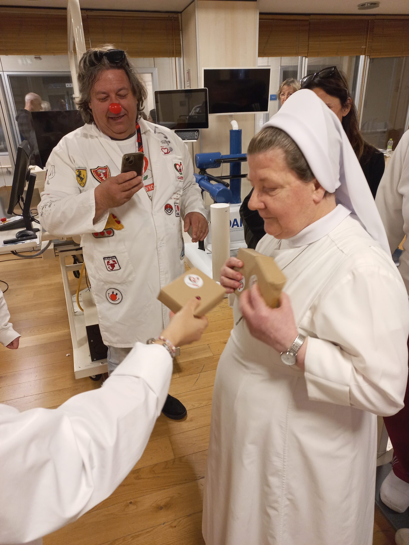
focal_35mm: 25
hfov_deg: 54.9
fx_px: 394
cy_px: 272
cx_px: 204
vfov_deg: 69.4
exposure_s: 1/33.3
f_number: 1.8
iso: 200
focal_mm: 4.6
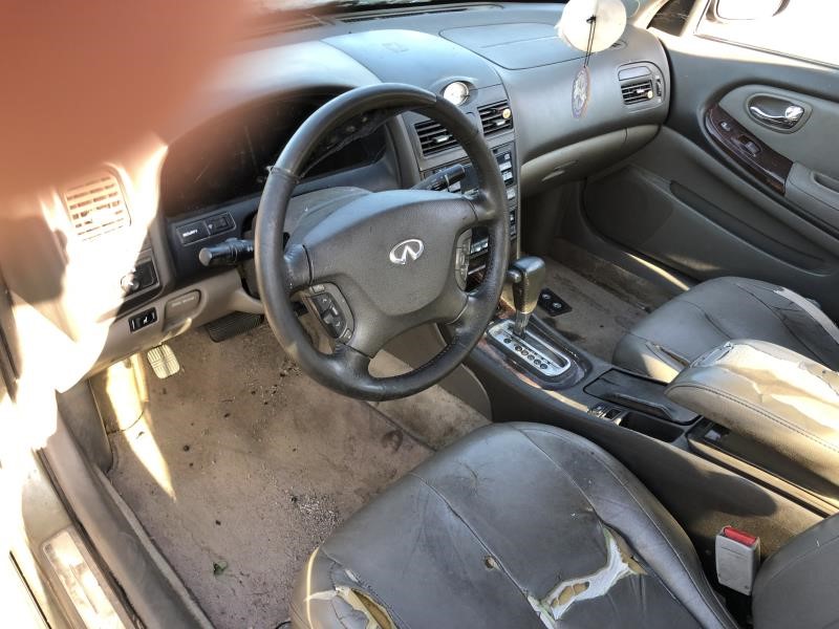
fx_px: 679
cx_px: 420
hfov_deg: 63.4
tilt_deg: -33.7
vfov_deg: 49.7
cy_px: 314
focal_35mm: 28
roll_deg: -0.2
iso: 25
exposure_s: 1/40
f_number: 1.8
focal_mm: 3.99
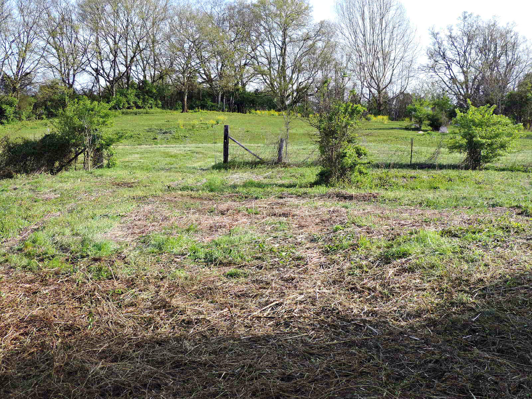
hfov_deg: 43.9
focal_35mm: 43
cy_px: 200
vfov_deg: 33.6
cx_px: 266
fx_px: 661
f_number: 3.4
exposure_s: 1/400
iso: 80
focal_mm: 7.6
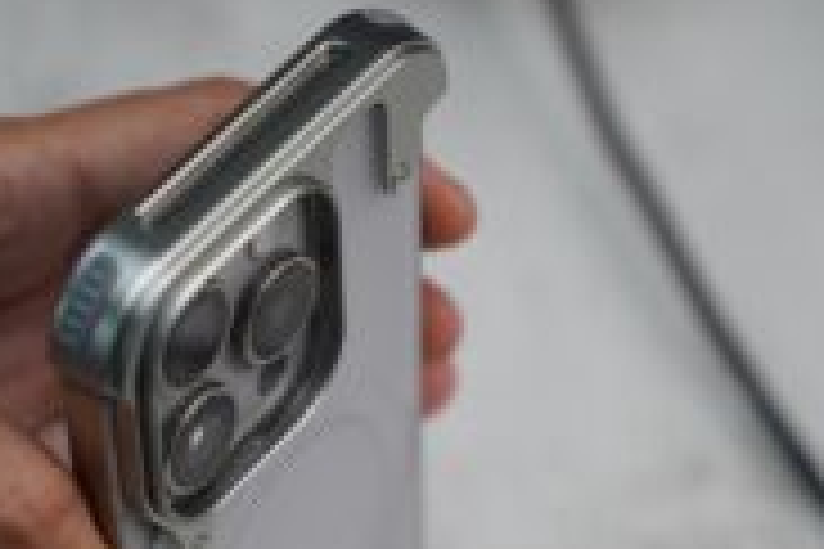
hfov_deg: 15.9
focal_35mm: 129
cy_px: 569
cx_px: 297
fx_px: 2952
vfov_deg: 10.5
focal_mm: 59
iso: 1250
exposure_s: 1/160
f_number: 4
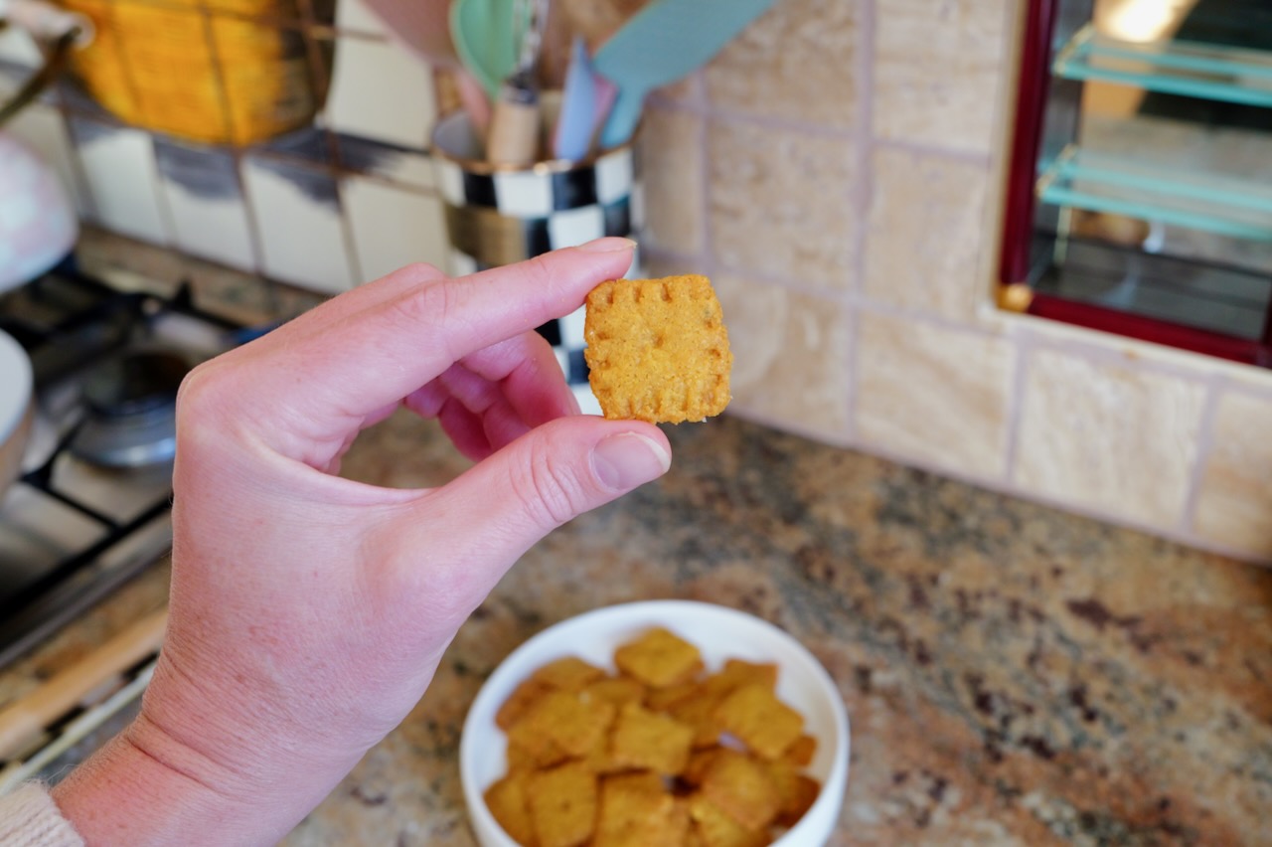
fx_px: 989
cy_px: 424
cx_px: 636
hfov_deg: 65.5
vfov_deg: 46.4
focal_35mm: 28
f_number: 5.6
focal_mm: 28
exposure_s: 1/50
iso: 1000
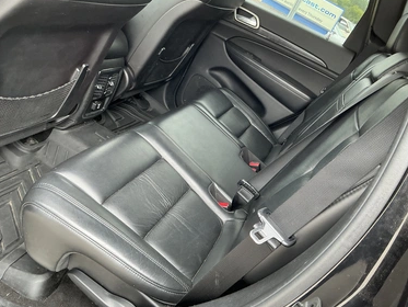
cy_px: 150
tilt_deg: -24.1
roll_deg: -28.0
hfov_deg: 59.9
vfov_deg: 46.8
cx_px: 218
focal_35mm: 30
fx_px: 354
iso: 64
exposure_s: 1/72
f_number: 1.8
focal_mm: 3
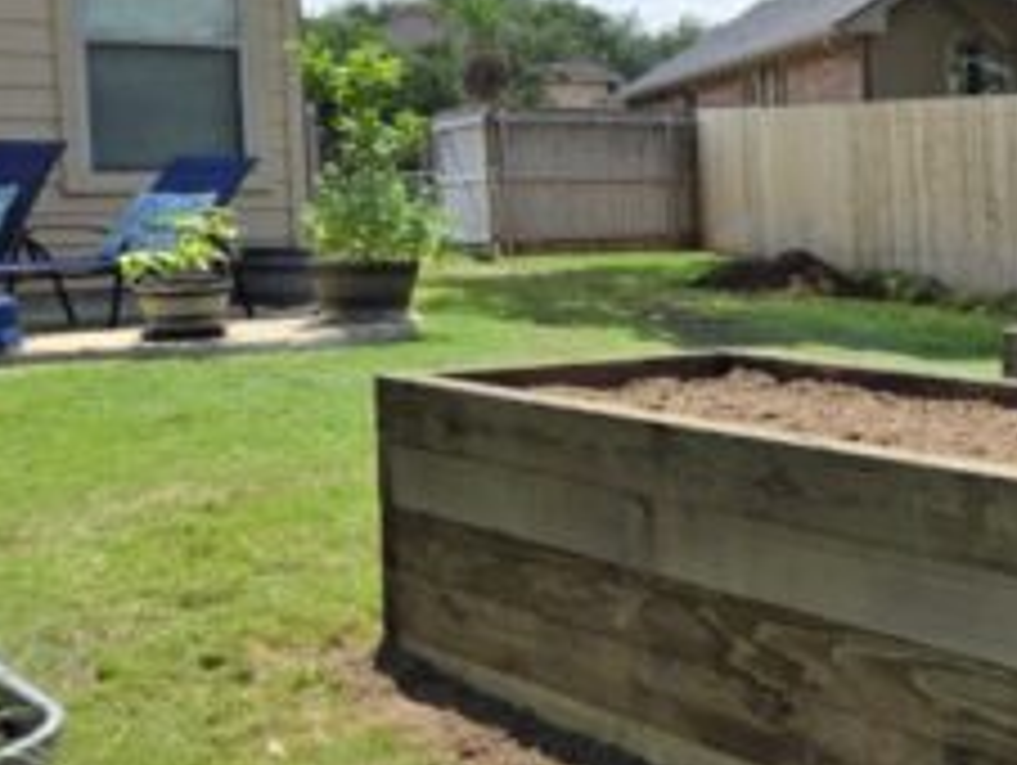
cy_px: 270
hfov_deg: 24.9
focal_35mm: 65
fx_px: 1912
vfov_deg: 22.6
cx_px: 1400
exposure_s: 1/1293
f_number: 1.8
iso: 25
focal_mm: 5.4
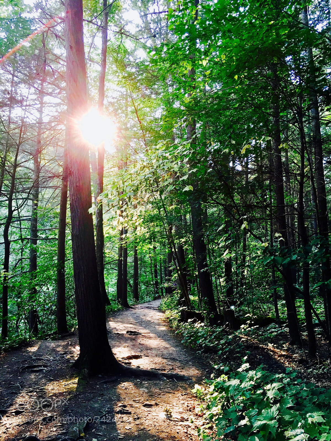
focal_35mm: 29
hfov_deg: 48.2
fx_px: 370
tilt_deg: +9.5
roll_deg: -3.0
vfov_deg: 61.7
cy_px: 220
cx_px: 166
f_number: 2.2
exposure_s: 1/30
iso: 32
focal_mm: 4.15
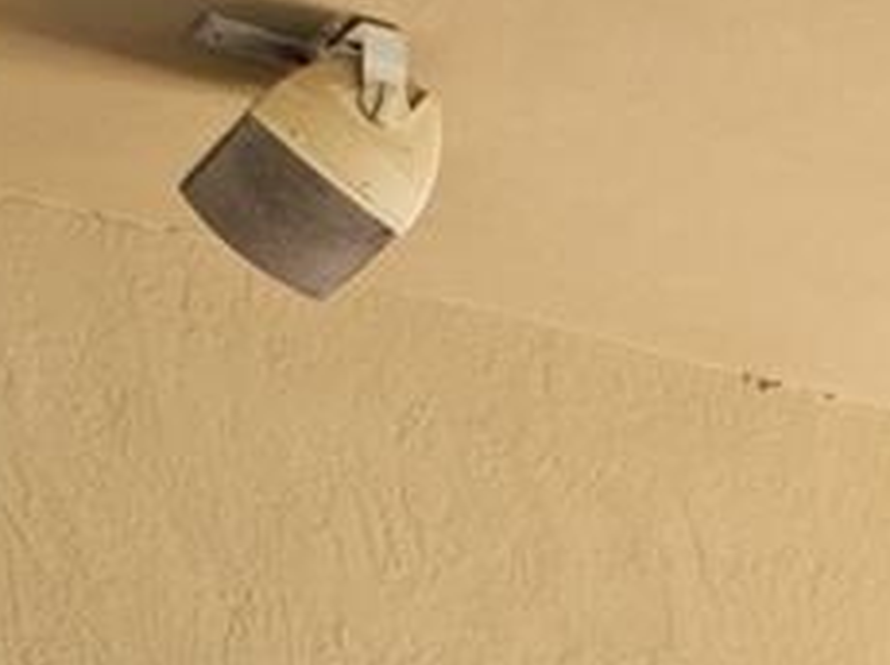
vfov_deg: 10.7
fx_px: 3082
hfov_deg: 12.4
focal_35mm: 120
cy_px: 1548
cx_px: 2237
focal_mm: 14
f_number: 6.3
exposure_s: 1/50
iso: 250
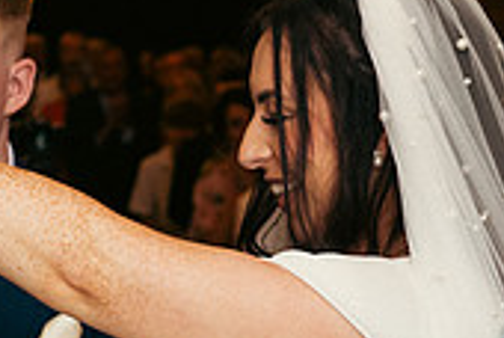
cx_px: -205
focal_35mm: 177
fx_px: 2482
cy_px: 387
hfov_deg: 11.2
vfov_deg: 7.7
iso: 800
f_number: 3.5
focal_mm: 35
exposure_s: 1/160
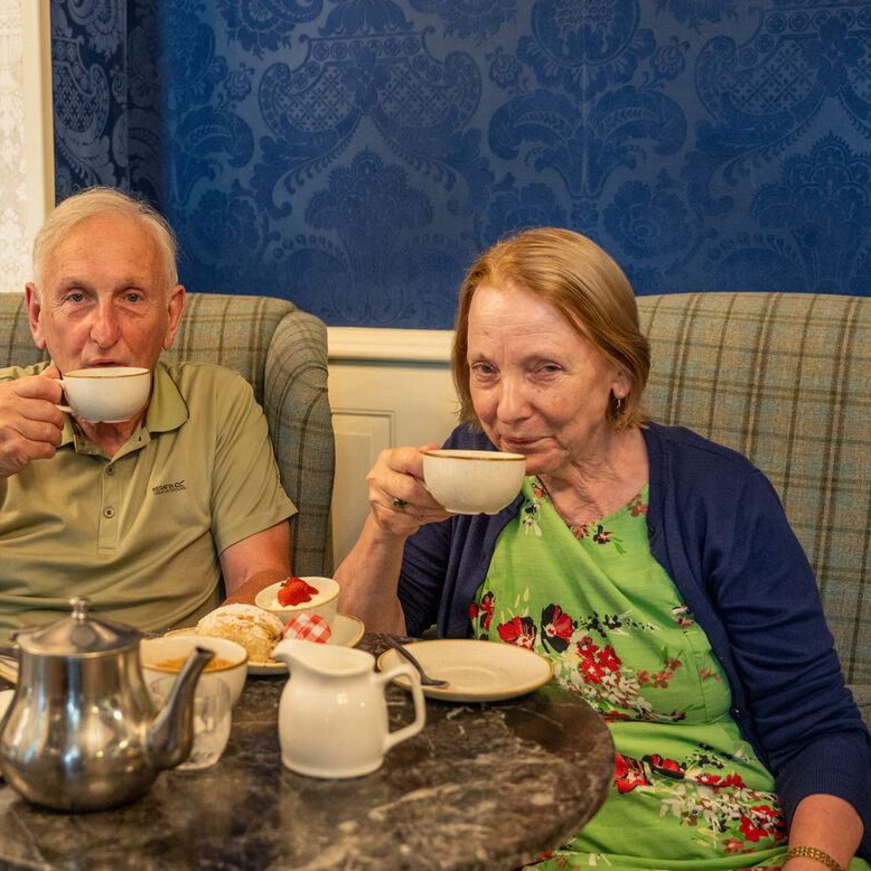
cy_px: 433
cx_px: 266
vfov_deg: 43.6
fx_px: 1089
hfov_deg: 42.8
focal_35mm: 38
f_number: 2.8
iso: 2500
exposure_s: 1/200
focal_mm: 29.2
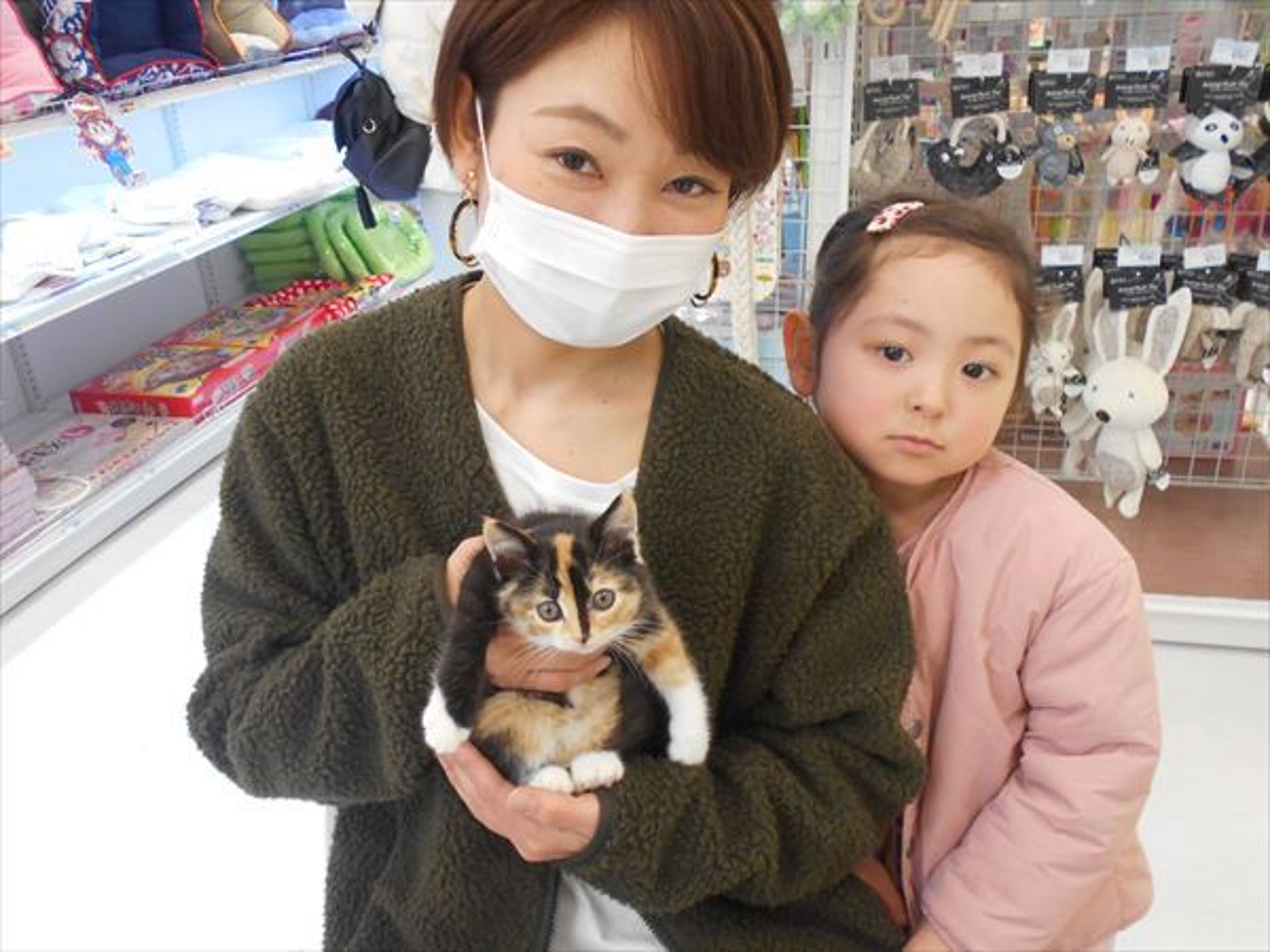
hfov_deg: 60.0
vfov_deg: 46.8
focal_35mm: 30
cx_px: 635
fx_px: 1101
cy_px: 476
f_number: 3.4
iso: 160
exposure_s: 1/30
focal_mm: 5.1
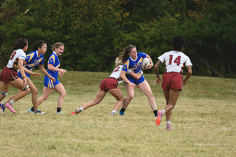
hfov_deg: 3.9
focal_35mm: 525
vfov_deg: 2.6
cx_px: 118
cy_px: 78
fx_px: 3440
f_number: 6
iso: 320
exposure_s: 1/1000
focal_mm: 350
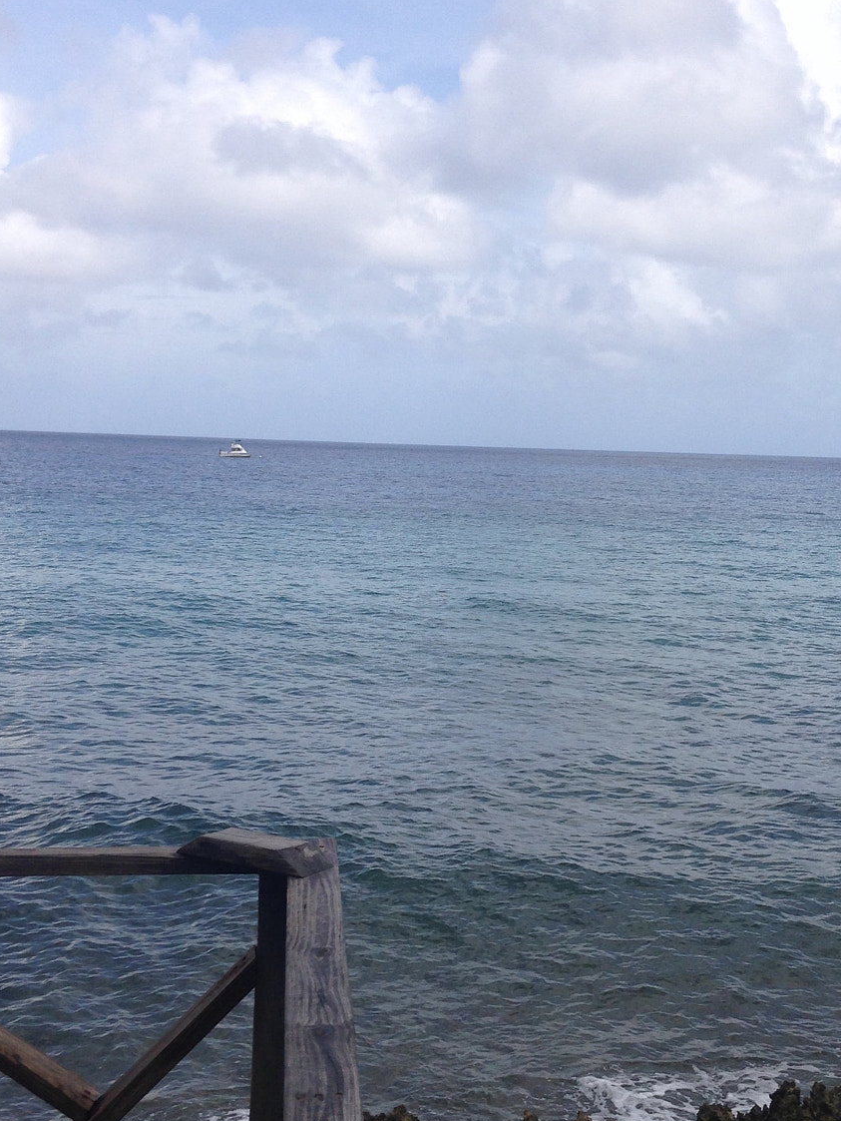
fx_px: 1522
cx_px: 594
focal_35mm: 47
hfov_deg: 30.5
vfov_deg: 40.4
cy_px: 613
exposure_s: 1/1550
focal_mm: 4.12
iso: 50
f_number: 2.4
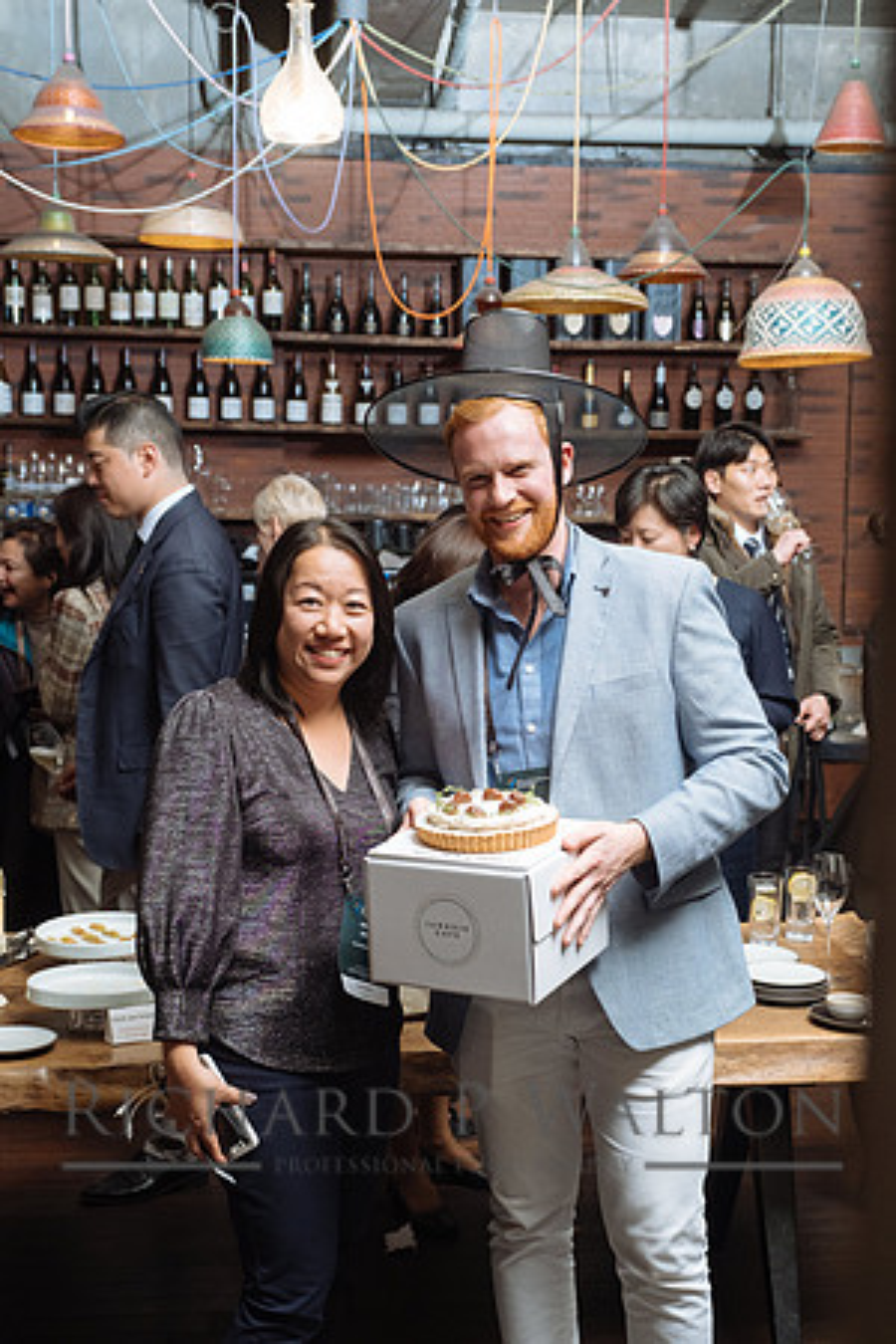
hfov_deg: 29.9
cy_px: 672
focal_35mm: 45
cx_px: 448
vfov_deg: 43.6
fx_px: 1680
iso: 1600
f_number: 3.2
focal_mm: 30.2
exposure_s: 1/125
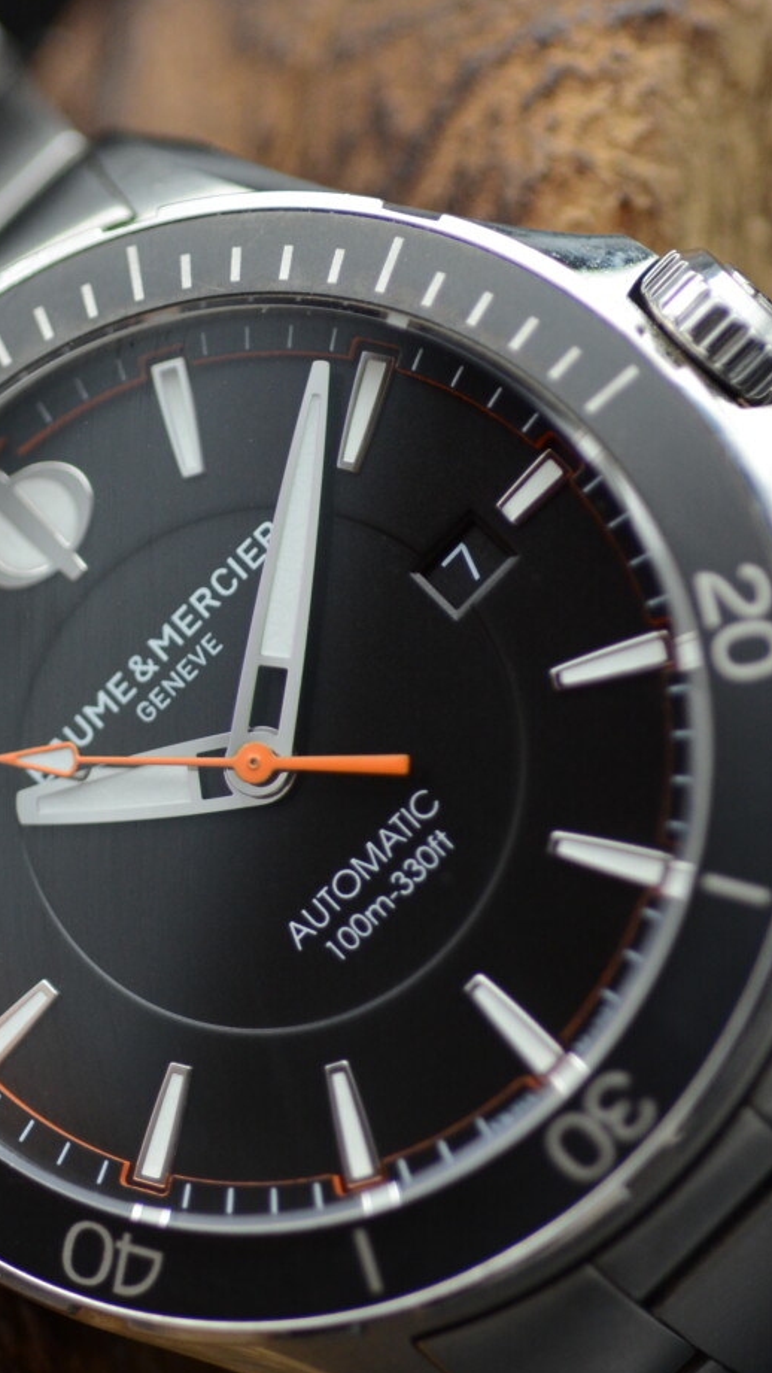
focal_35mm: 143
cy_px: 689
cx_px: 249
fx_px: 5204
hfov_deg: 8.5
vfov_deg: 15.0
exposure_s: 1/500
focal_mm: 60
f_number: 3.5
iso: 800
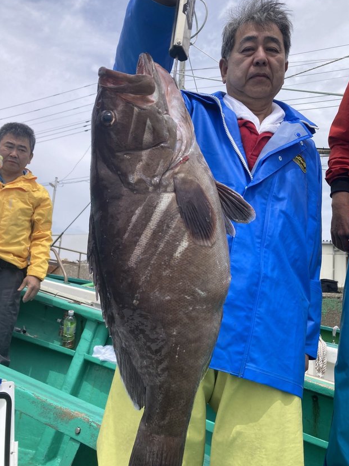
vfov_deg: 61.7
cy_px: 235
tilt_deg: +12.9
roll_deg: -4.8
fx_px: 390
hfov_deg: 48.2
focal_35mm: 29
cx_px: 180
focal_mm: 3.99
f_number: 1.8
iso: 20
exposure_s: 1/1919
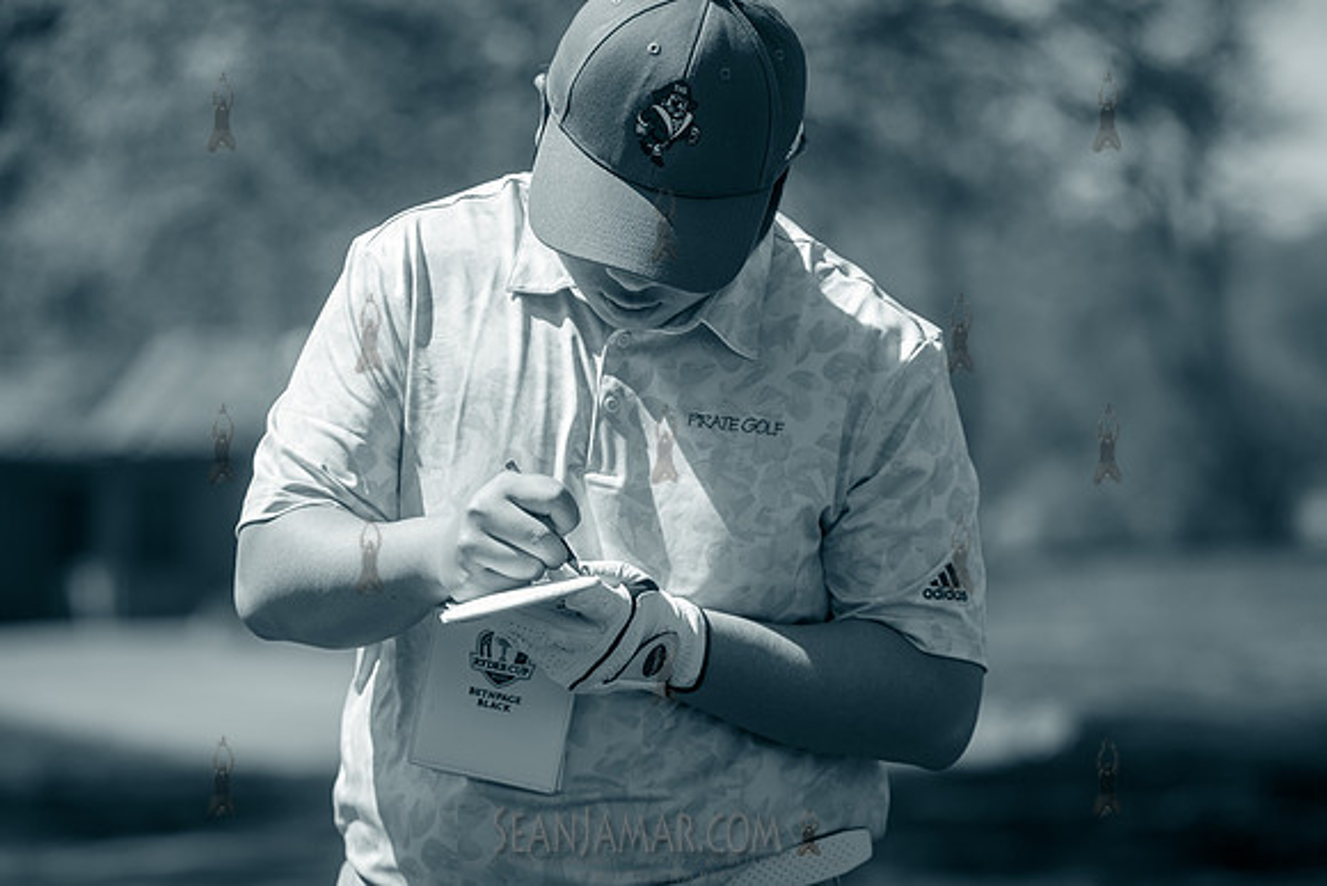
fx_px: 5844
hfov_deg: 13.0
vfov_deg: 8.7
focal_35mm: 159
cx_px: 682
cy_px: 559
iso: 100
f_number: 3.5
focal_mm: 125
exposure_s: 1/1250
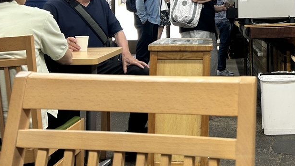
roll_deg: +0.1
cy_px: -7
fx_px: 430
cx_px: 250
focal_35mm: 55
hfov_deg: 36.1
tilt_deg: +2.8
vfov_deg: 21.0
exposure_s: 1/50
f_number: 1.5
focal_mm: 5.7
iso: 80
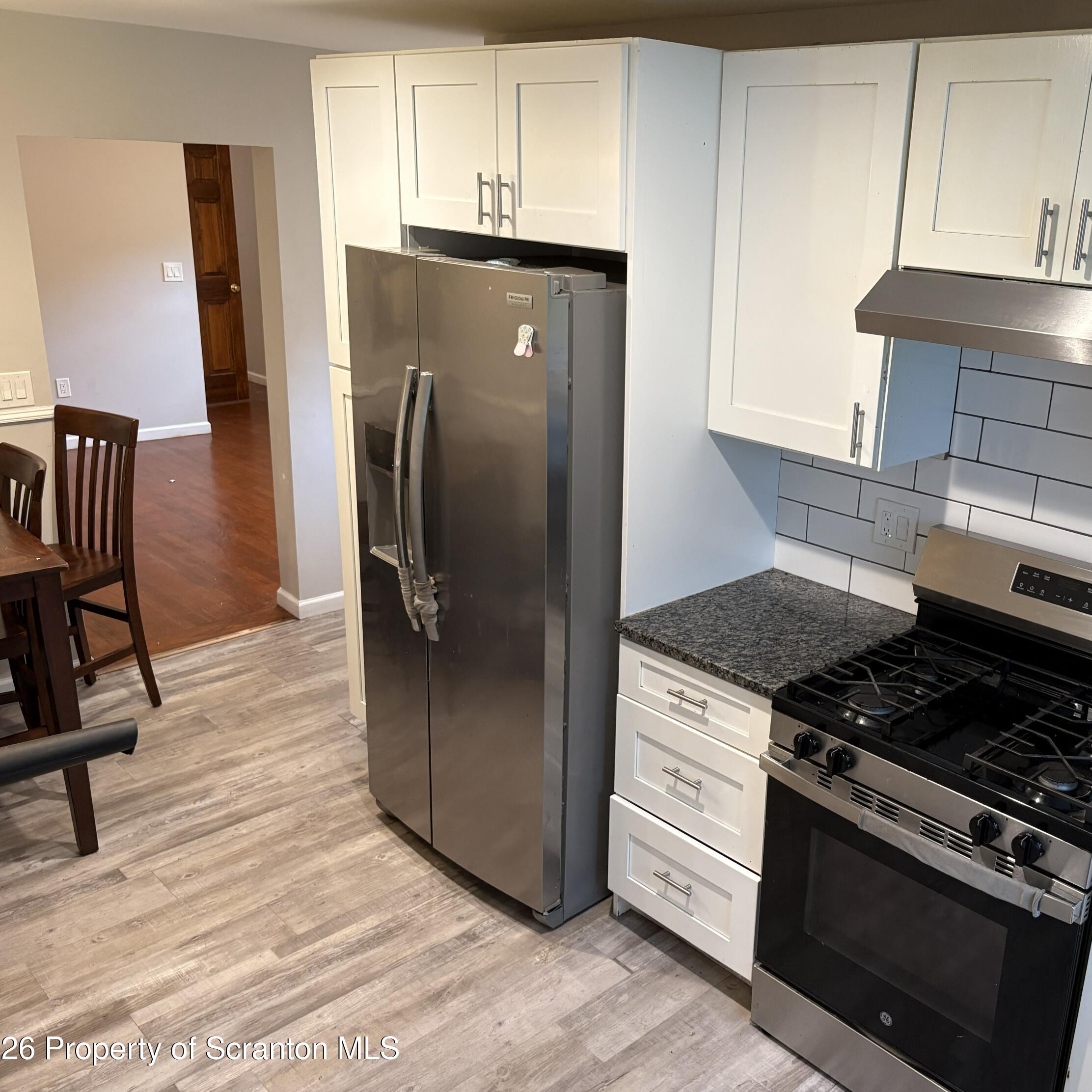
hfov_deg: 52.0
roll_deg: -2.1
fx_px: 1106
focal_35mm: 31
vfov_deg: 52.5
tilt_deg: -18.0
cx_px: 678
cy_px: 546
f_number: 1.6
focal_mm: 5.96
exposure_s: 1/60
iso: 160
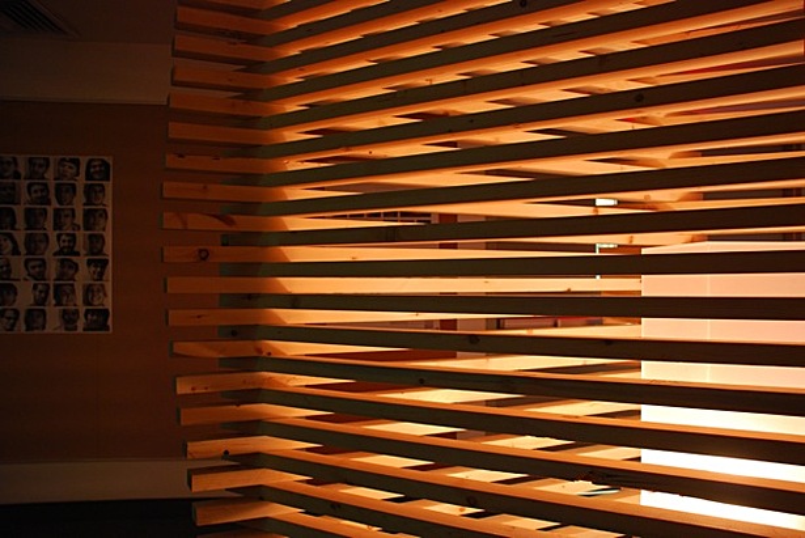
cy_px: 269
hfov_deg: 61.9
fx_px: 671
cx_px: 402
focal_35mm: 30
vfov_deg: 43.7
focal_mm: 20
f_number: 3.8
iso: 400
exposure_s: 1
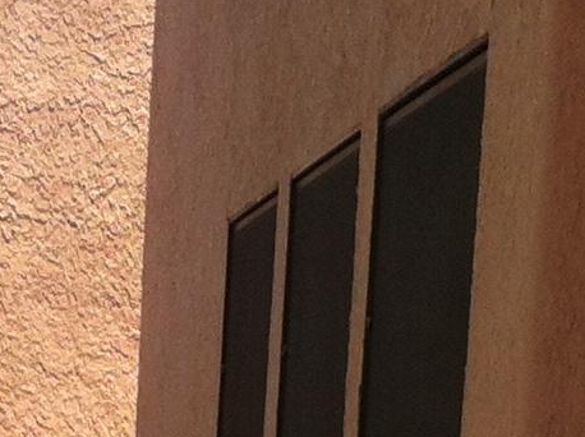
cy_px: 1098
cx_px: 17
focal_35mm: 198
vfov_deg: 7.0
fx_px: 3341
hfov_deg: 9.9
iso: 80
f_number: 2.8
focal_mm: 3.85
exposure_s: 1/619
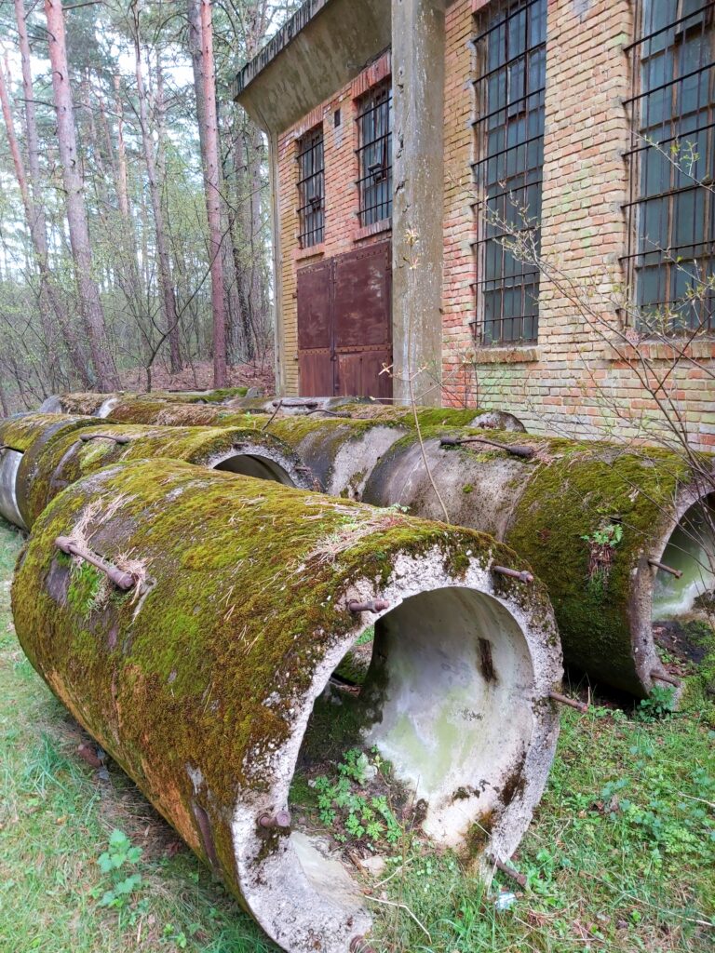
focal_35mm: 26
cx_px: 358
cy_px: 476
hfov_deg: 53.1
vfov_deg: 67.3
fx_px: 716
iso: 100
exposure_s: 1/100
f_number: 1.7
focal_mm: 3.92
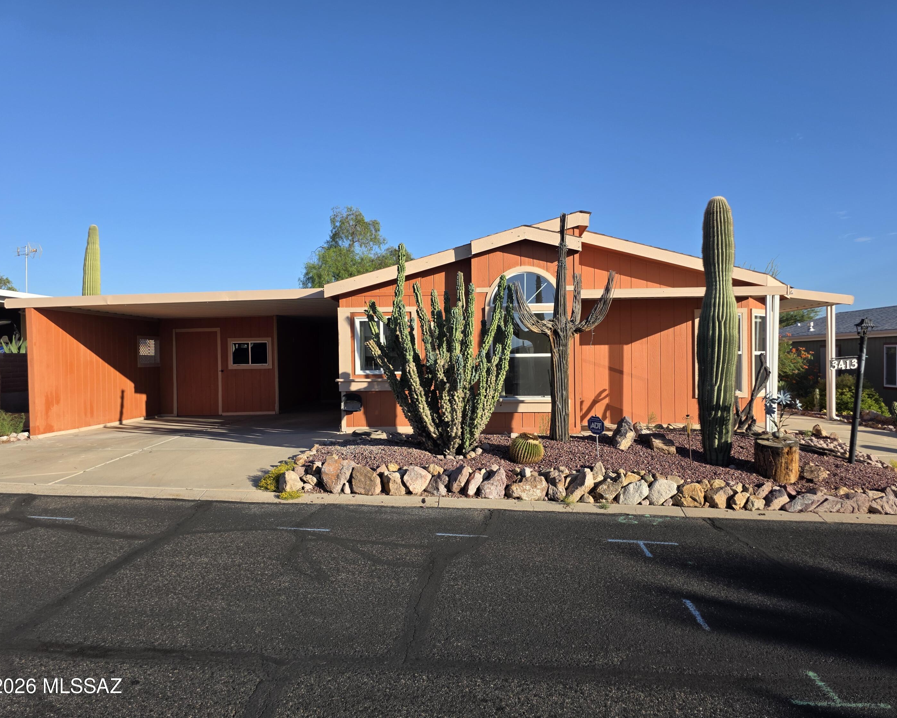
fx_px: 637
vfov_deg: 58.8
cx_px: 455
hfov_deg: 70.3
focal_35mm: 24
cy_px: 359
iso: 80
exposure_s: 1/4057
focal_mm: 6.3
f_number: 1.7
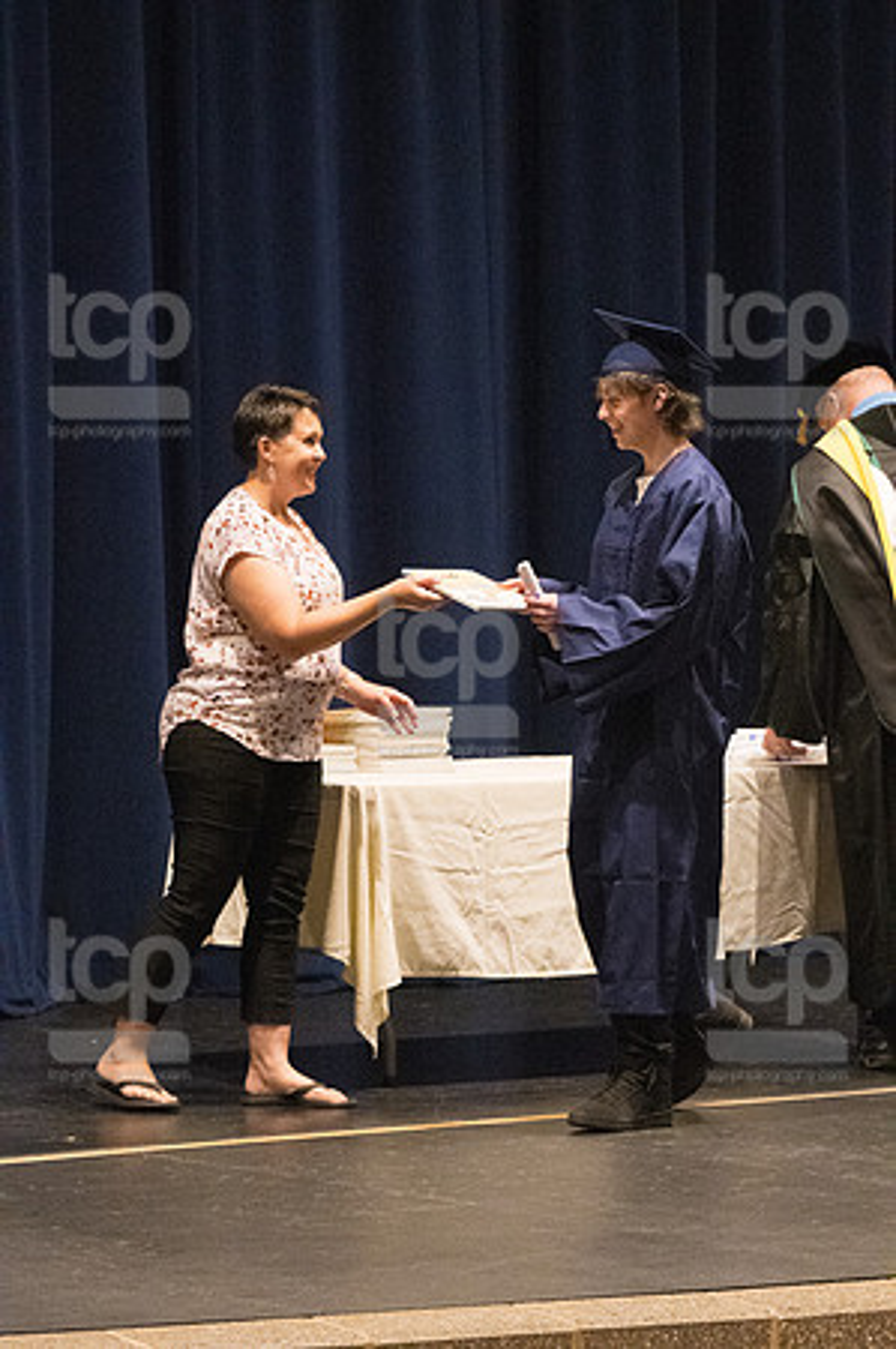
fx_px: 6997
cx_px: 448
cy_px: 674
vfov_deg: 11.0
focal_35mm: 187
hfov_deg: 7.3
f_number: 4.5
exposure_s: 1/250
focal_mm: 125
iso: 8000
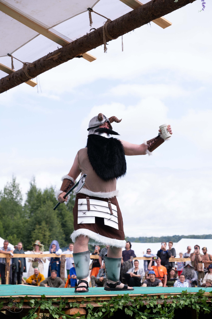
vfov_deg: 28.5
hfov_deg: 19.2
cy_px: 160
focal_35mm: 71
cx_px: 106
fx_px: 627
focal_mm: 47
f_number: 3.2
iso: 200
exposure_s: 1/1250
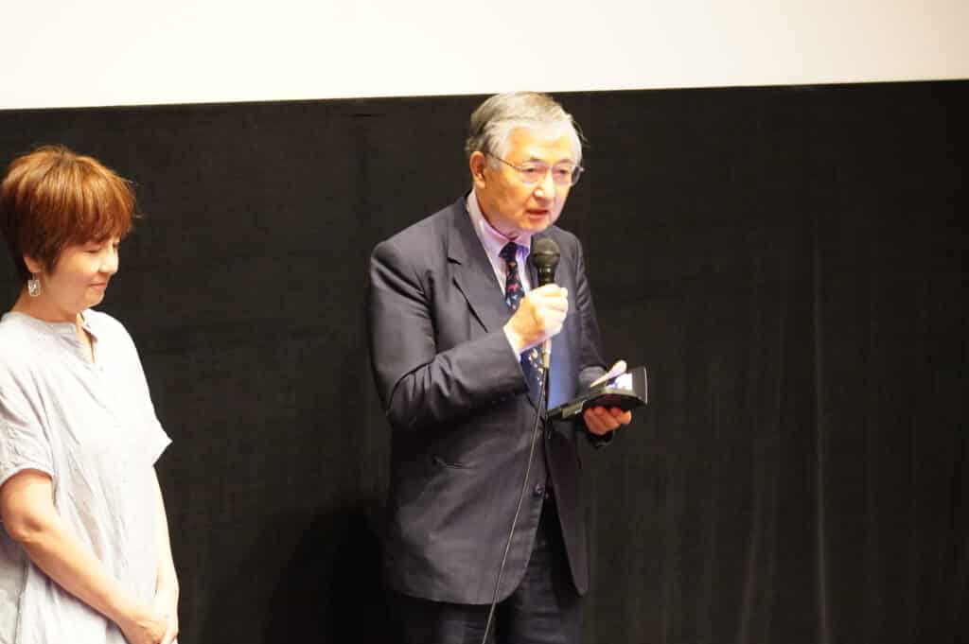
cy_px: 322
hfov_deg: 19.5
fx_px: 2824
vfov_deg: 13.0
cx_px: 484
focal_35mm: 105
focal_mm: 70
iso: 6400
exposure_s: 1/20
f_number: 4
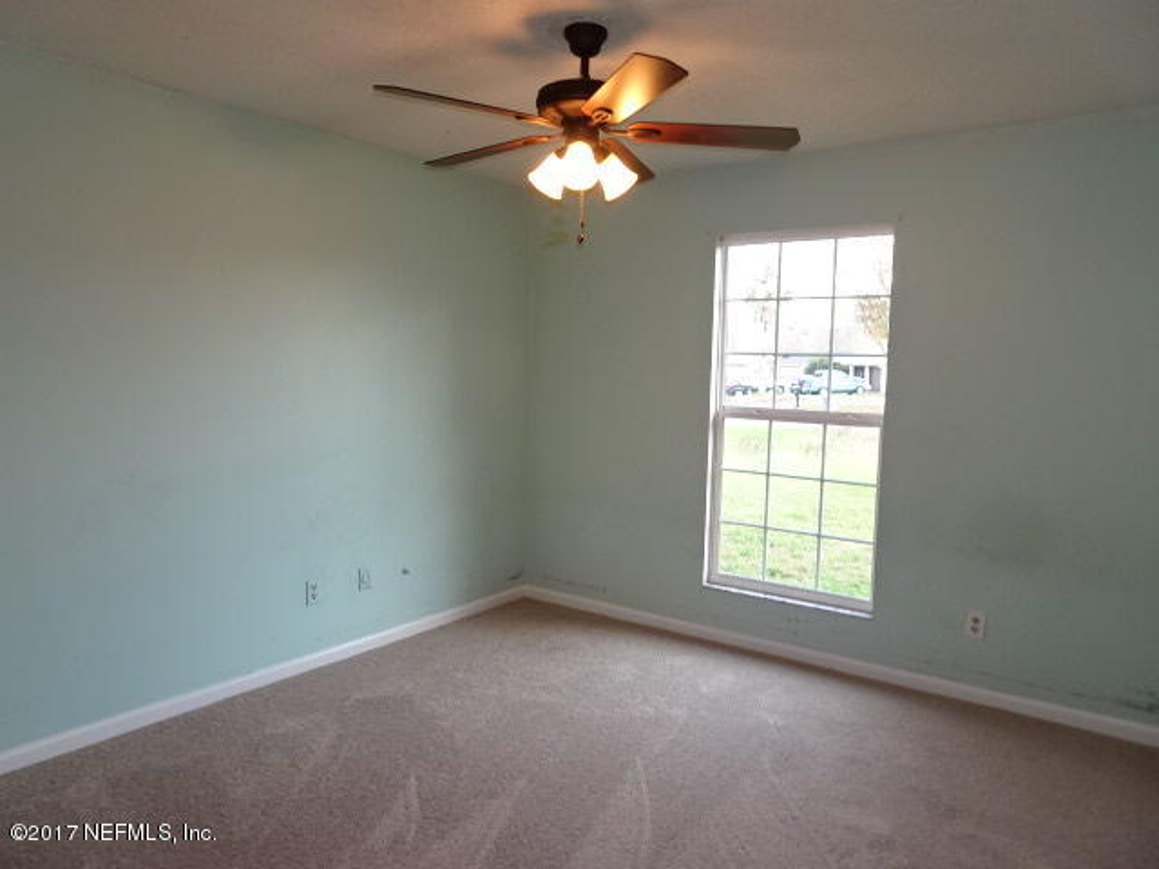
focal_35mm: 24
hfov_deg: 71.6
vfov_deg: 56.8
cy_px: 434
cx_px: 580
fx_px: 804
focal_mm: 4.1
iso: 100
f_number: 3.5
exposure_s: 1/30
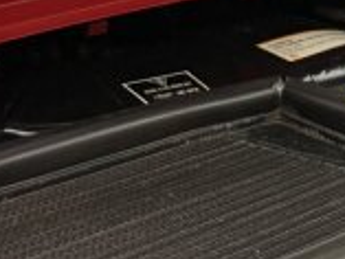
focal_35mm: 98
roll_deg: -1.7
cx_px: 303
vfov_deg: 14.6
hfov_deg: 19.7
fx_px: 977
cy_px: 316
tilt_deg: -32.0
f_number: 1.78
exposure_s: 1/49
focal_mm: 6.76
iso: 250
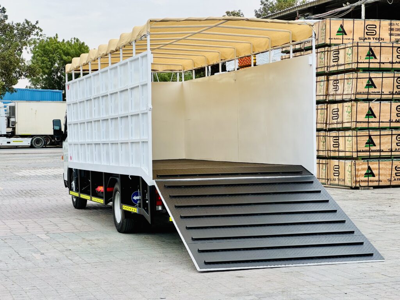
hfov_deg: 25.3
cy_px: 150
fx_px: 890
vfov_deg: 19.1
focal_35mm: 77
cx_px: 200
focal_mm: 9
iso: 25
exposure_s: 1/244
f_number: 2.8
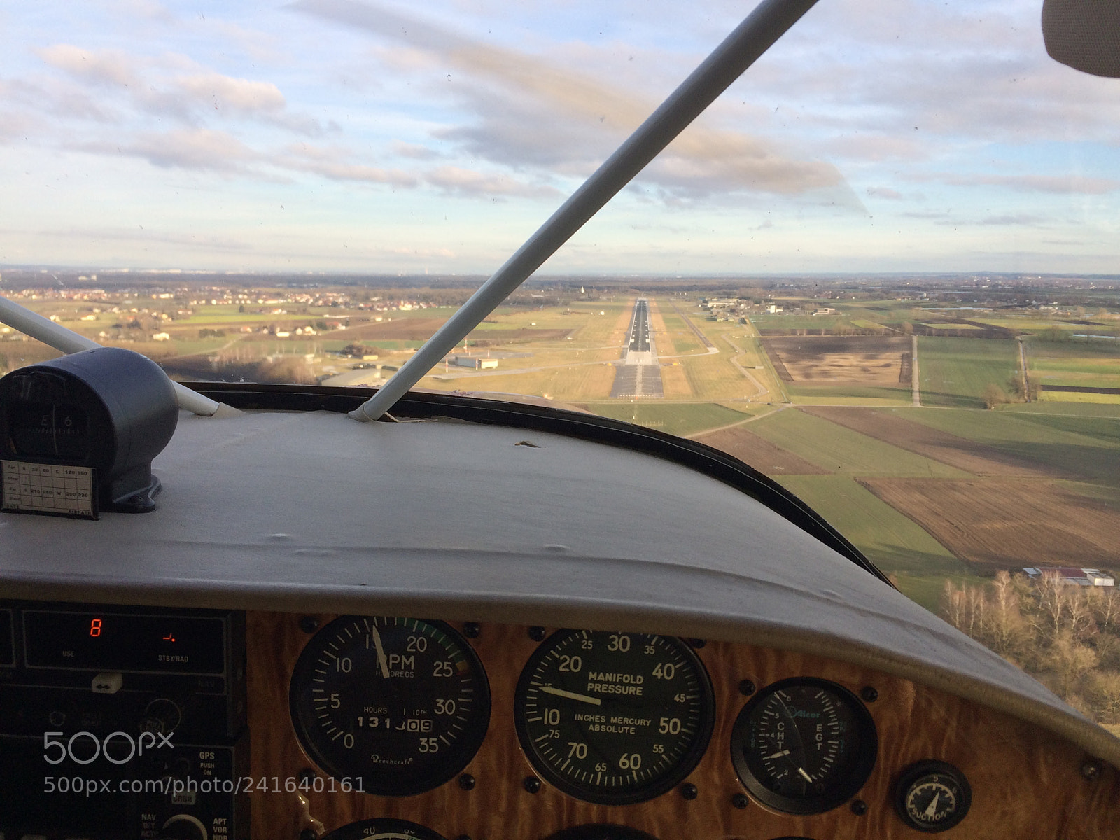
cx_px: 560
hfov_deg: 61.7
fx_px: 938
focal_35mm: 29
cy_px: 420
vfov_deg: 48.2
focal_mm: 4.15
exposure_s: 1/805
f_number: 2.2
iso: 32
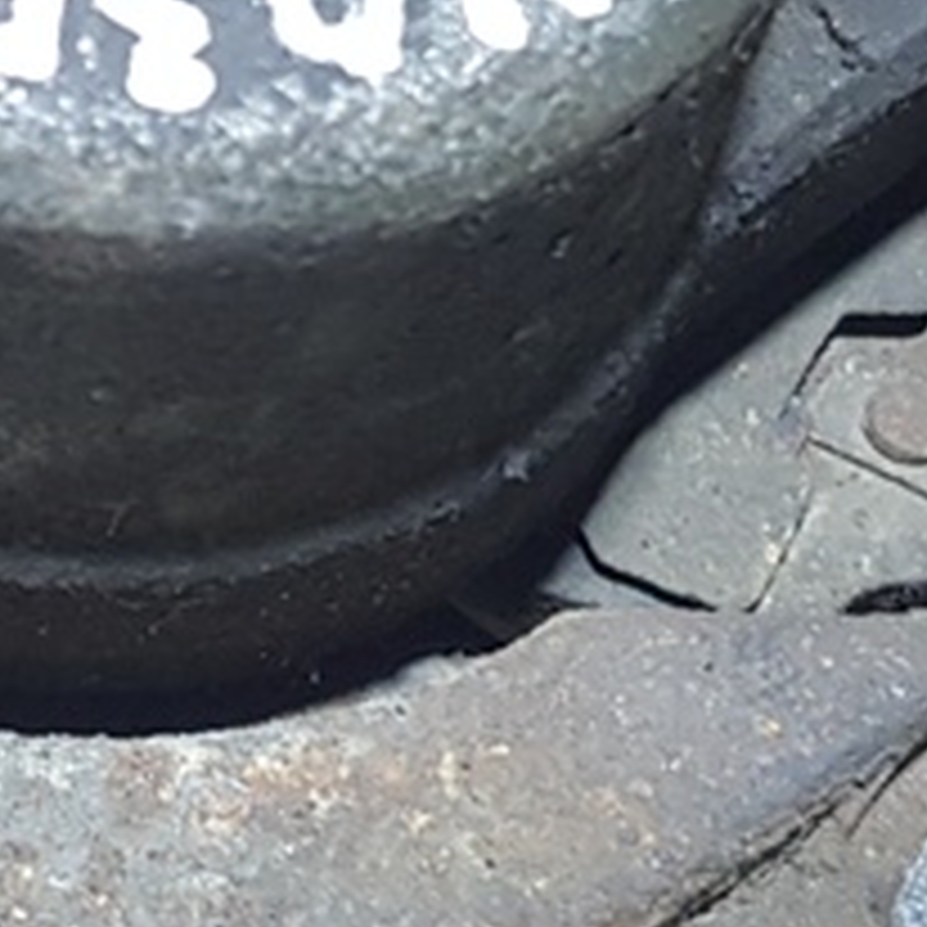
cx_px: -63
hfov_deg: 12.8
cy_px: 212
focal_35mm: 134
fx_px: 4060
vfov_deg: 13.0
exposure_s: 1/50
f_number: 1.7
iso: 160
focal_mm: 4.2
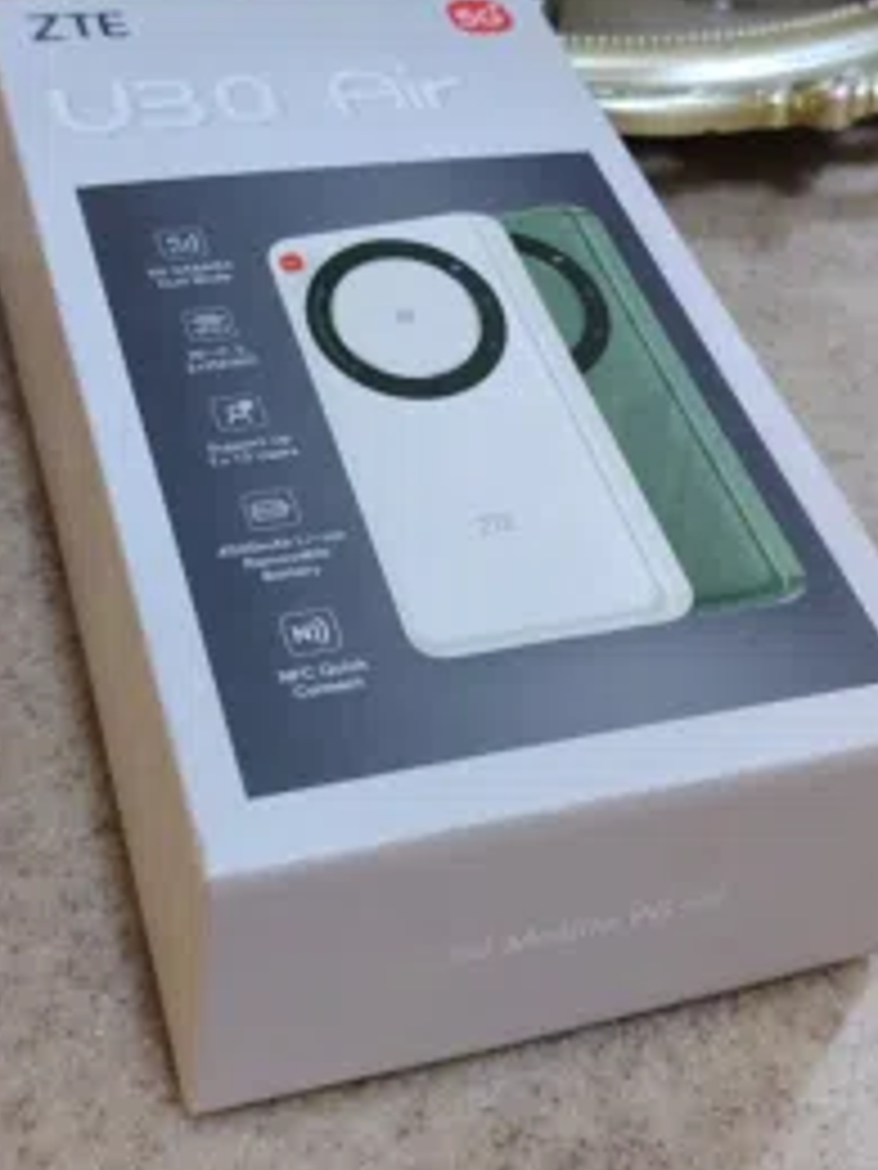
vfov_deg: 33.4
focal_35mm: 57
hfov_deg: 25.6
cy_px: 378
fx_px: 1928
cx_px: 513
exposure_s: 1/25
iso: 981
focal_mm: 5.25
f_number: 1.75
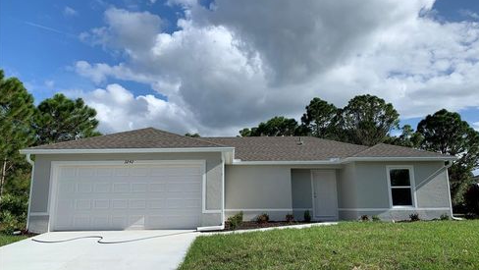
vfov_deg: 40.2
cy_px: 132
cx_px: 241
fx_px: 368
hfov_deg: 66.0
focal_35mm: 29
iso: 25
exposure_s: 1/3650
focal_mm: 4.25
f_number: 1.8
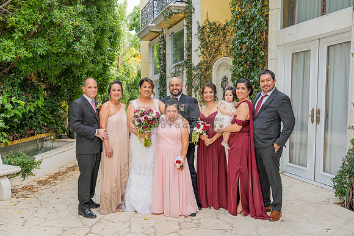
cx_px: 177
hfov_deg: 54.2
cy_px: 130
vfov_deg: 37.7
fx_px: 346
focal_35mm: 35
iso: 200
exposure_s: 1/200
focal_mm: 32
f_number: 5.6
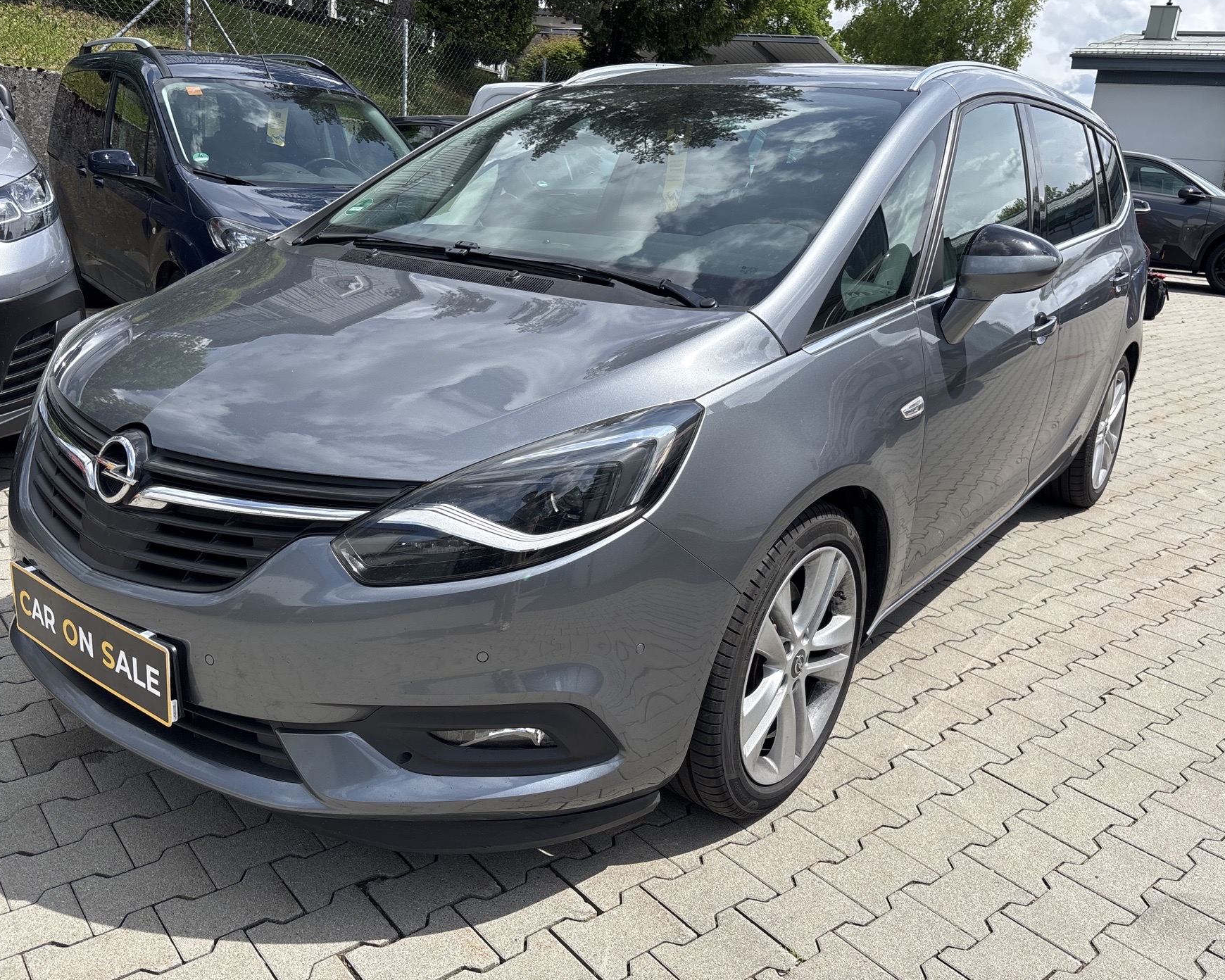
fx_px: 1015
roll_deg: -6.4
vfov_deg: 51.5
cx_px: 601
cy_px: 475
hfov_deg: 62.2
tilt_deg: -14.2
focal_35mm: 28
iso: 50
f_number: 1.6
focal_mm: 5.96
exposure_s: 1/2710
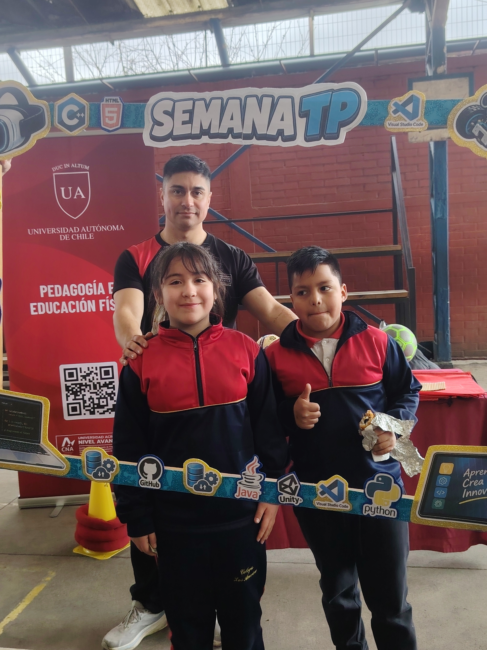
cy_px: 325
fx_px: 675
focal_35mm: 36
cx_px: 244
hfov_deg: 39.7
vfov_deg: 51.4
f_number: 1.75
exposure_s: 1/33.3
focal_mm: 5.25
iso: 179
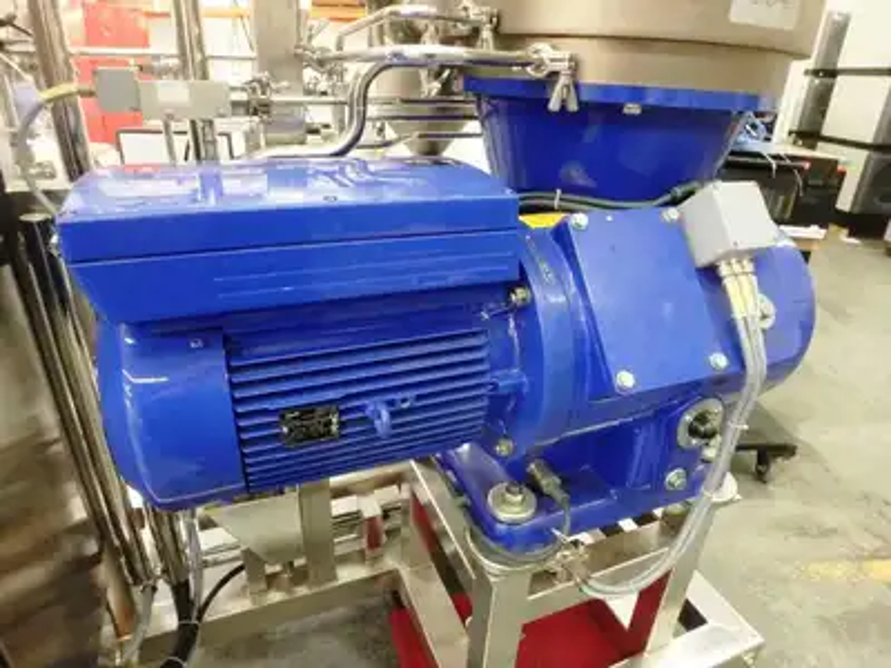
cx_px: 446
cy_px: 334
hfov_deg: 79.0
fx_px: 541
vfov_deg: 63.4
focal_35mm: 21
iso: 800
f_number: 3.5
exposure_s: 1/10
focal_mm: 3.7
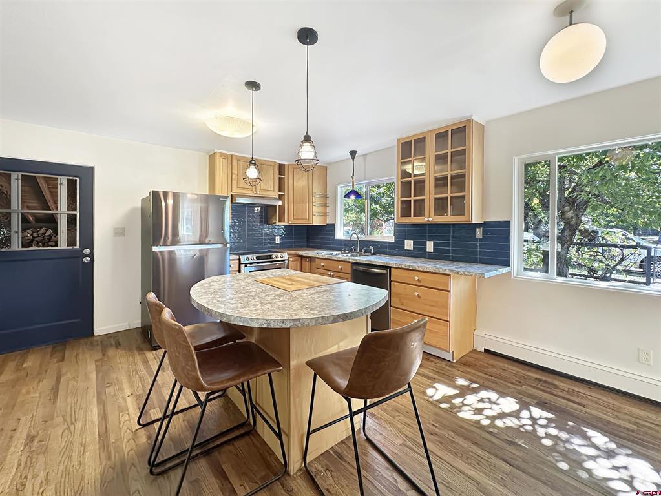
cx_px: 330
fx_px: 267
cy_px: 248
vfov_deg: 85.7
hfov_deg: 102.0
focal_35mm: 14
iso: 640
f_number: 2.2
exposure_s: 1/60
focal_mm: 2.22
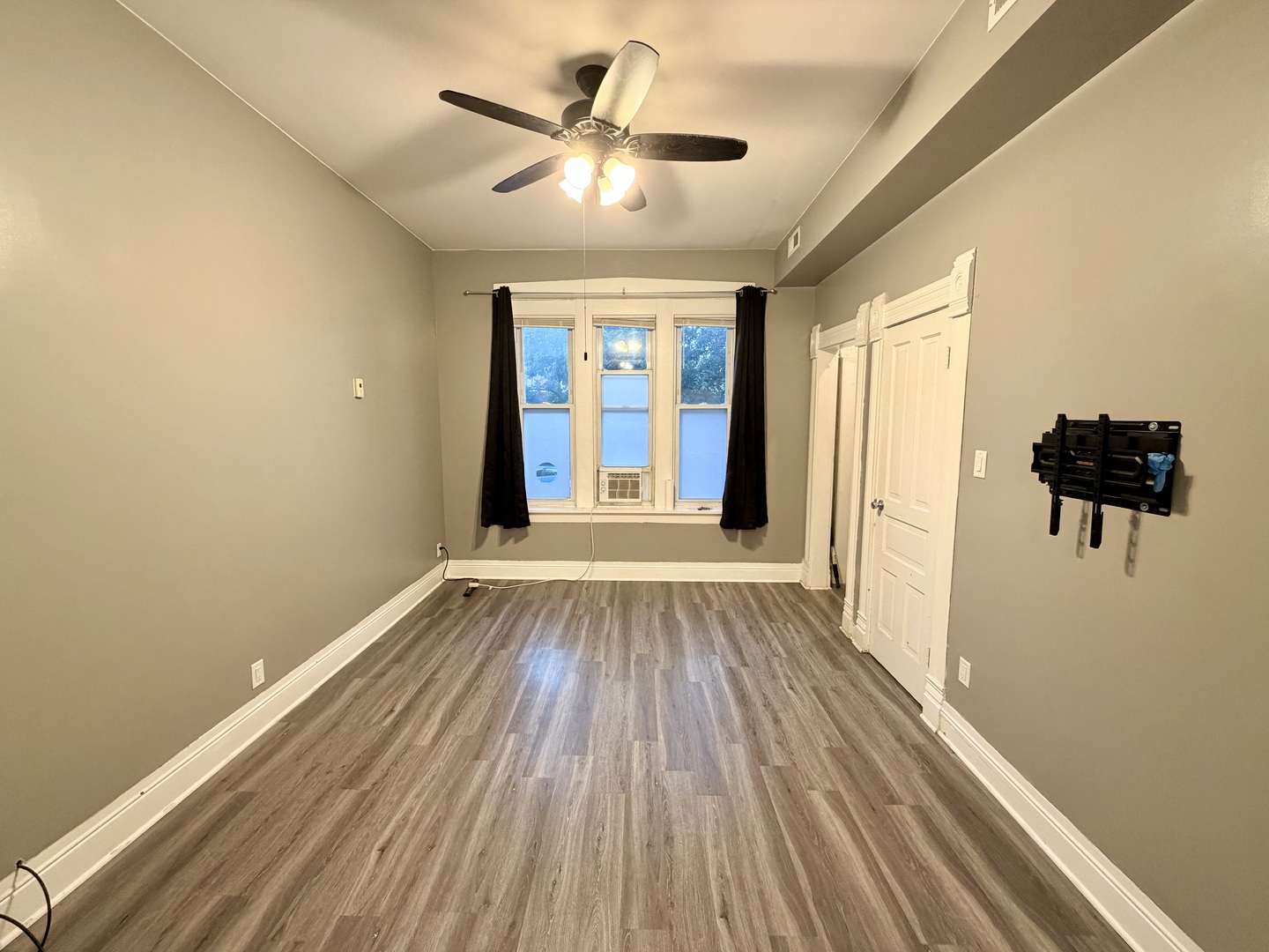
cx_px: 634
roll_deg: -0.2
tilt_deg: -7.1
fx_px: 513
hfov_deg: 102.1
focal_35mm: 14
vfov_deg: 85.7
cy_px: 476
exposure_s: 1/60
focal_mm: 2.22
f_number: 2.2
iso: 250
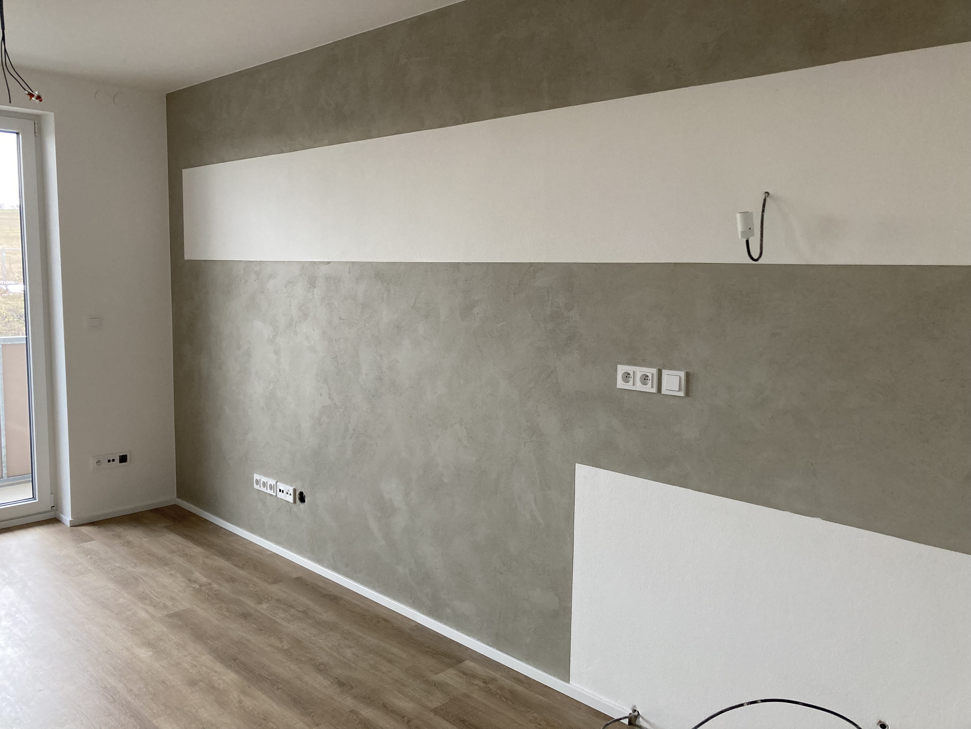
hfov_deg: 63.4
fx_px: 785
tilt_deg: -5.2
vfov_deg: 49.7
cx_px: 486
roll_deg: -0.7
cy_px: 364
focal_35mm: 28
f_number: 1.8
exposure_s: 1/60
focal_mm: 3.99
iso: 125
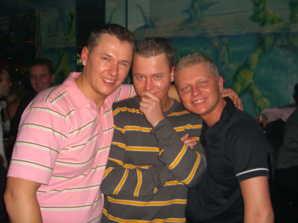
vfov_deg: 37.7
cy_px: 112
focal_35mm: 38
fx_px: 327
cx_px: 149
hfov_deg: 49.0
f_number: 2.8
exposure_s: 1/60
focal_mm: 7.9
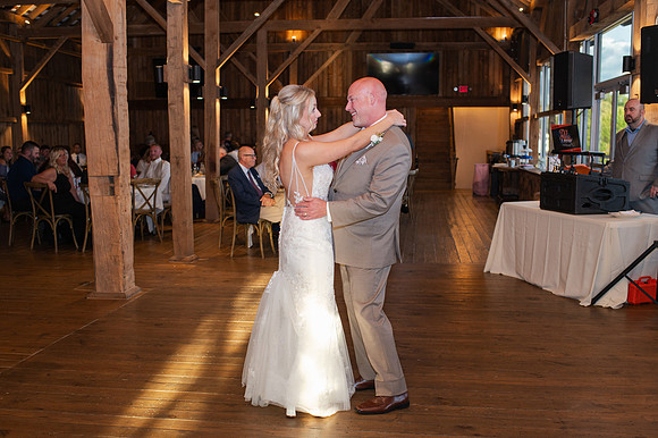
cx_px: 325
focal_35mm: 40
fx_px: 724
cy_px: 238
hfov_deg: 48.9
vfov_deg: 33.7
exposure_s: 1/200
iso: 800
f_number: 3.2
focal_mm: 35
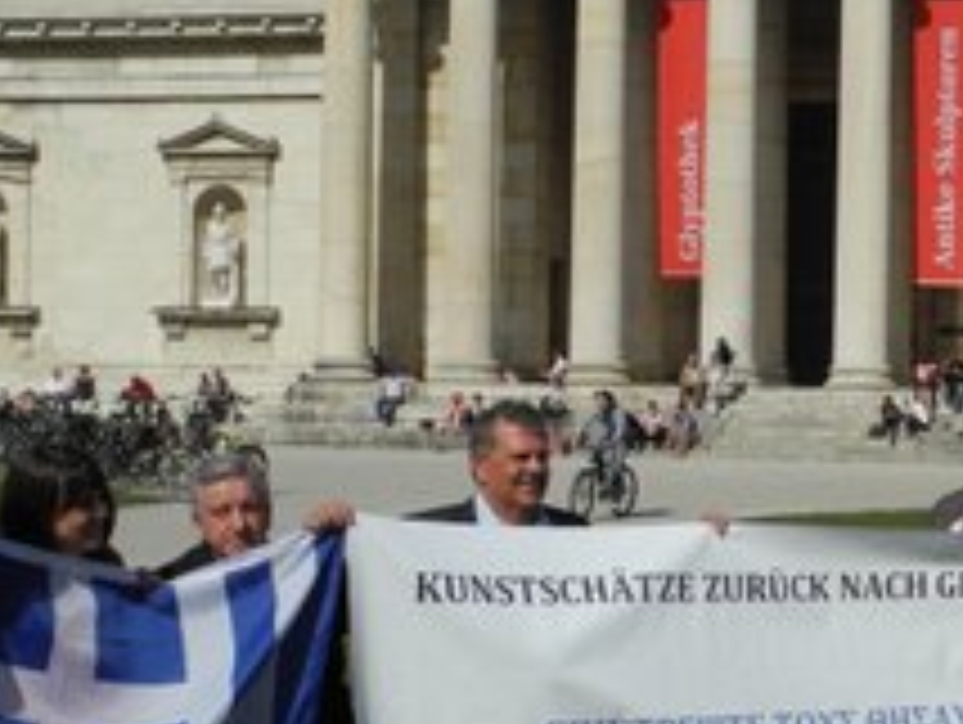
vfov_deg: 18.4
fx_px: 2228
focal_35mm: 80
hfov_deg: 23.5
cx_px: 918
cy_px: 450
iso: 100
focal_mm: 7.4
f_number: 6.3
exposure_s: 1/1000
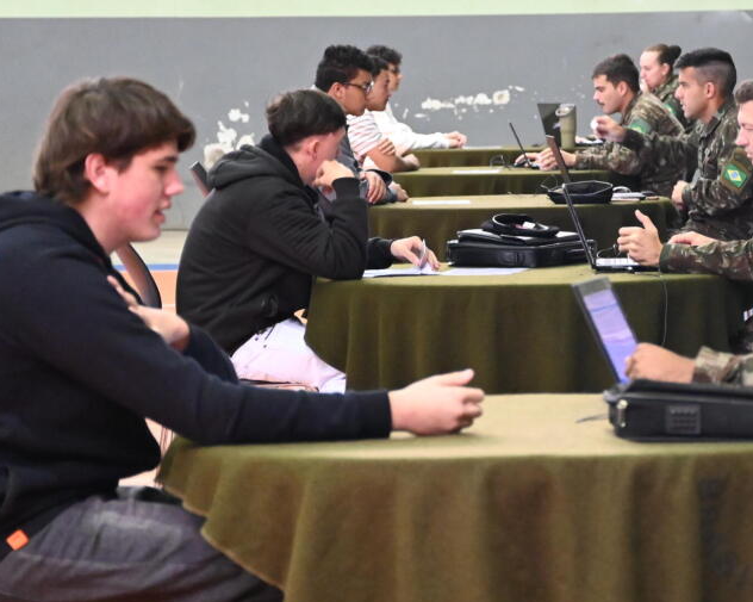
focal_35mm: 216
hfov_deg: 8.9
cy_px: 282
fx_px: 4812
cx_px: 527
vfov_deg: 7.2
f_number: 5.3
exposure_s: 1/60
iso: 7200
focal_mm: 95
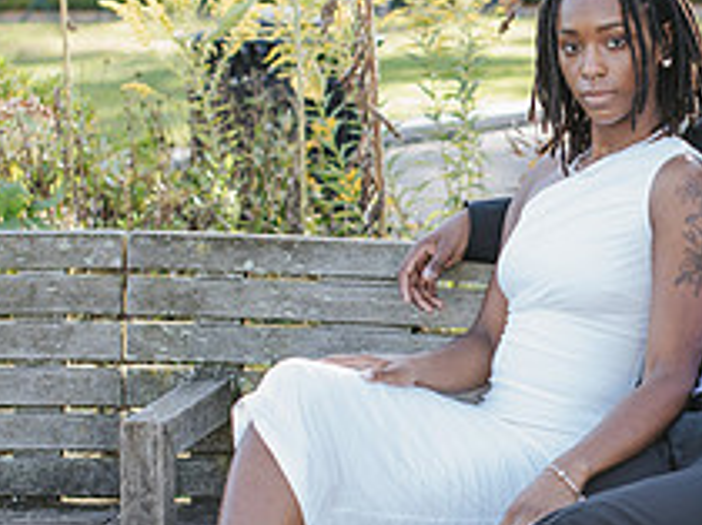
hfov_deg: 13.2
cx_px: 631
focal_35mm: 148
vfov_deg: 10.0
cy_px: 342
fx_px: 2998
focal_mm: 50
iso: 640
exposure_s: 1/500
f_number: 3.2
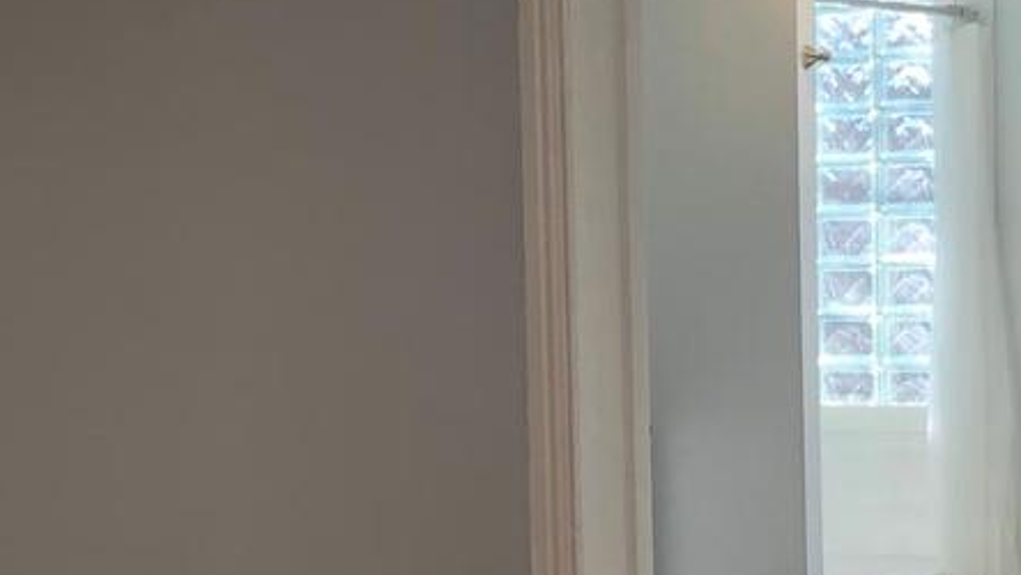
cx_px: 437
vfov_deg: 12.2
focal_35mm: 99
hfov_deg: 21.5
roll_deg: +2.1
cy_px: 416
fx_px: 2681
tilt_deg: -3.3
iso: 40
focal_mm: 3.99
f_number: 1.8
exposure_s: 1/120
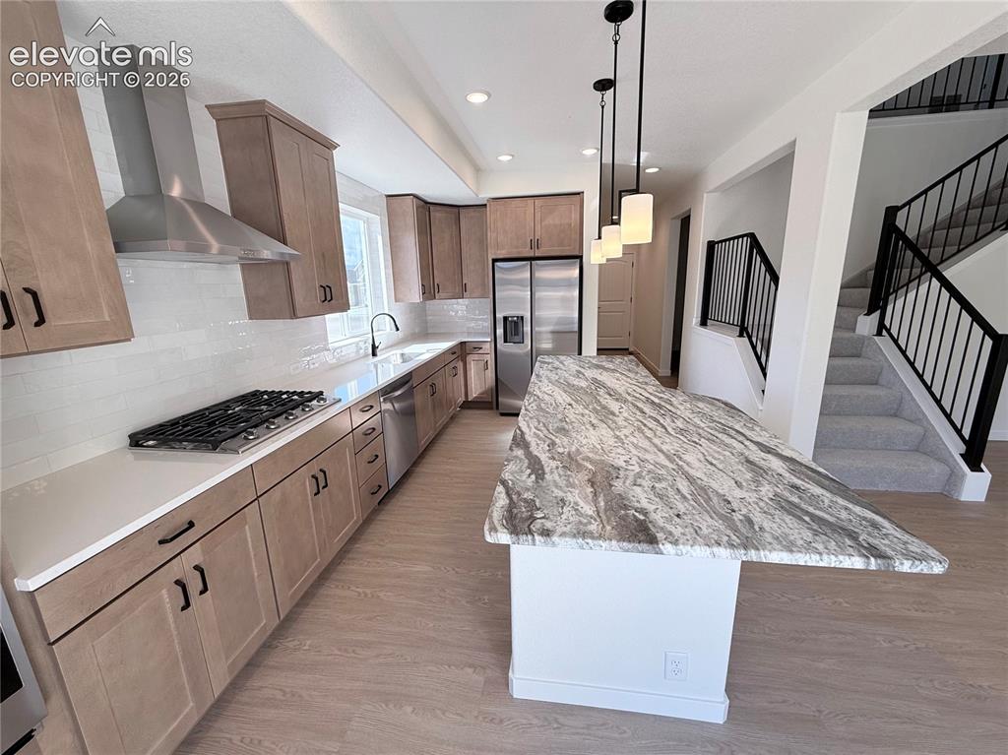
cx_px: 504
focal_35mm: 14
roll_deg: +1.1
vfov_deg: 85.6
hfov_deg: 102.1
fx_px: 407
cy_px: 378
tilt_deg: -13.5
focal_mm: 2.22
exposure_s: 1/203
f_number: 2.2
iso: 64
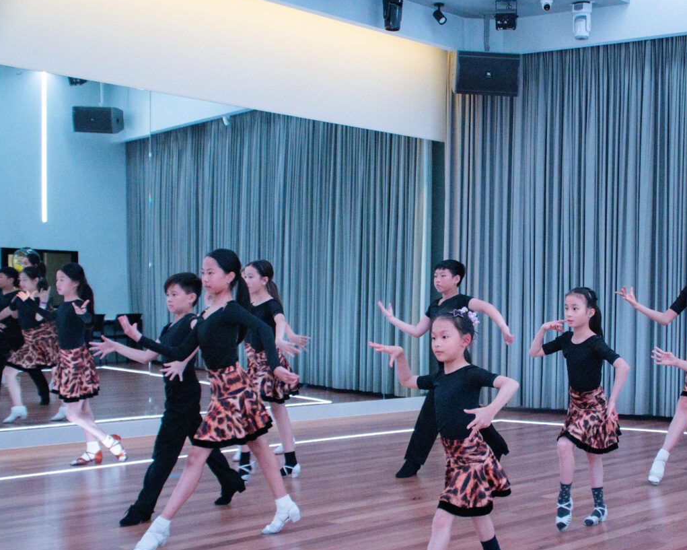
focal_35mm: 49
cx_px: 490
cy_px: 338
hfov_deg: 37.6
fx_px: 990
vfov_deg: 30.9
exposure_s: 1/160
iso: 5000
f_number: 4
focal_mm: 23
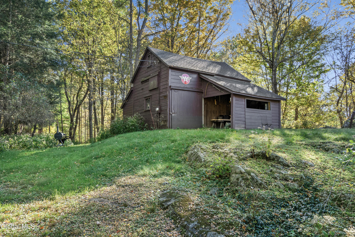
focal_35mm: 23
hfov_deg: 76.1
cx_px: 178
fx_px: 227
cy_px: 118
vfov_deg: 55.1
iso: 800
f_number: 8
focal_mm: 23
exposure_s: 1/160
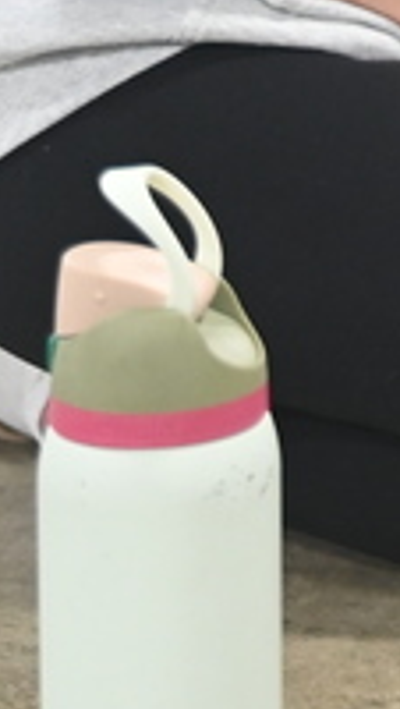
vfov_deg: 9.7
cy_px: -427
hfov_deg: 5.2
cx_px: 1497
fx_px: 4022
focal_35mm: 214
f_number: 2.8
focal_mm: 40
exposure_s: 1/125
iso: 1800
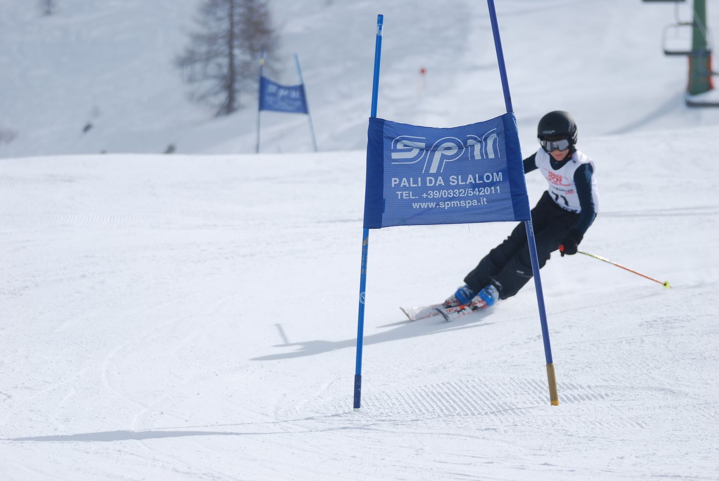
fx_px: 4949
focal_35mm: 248
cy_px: 240
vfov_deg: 5.6
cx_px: 360
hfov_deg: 8.3
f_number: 5.3
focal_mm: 165
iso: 100
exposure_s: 1/1250
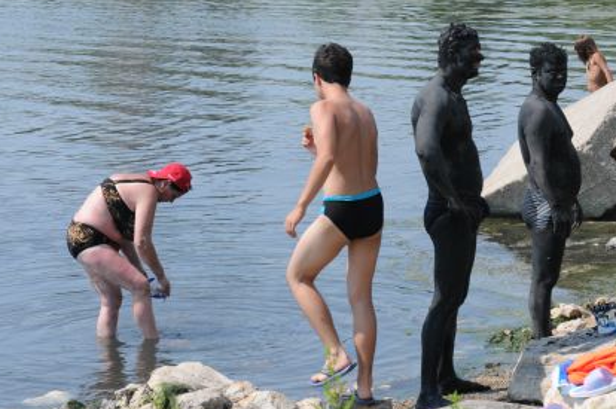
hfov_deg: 13.5
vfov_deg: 9.0
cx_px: 399
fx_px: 2598
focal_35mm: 152
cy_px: 149
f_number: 9
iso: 200
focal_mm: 70
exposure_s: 1/320
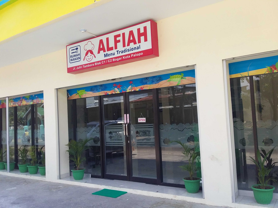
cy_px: 104
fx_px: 249
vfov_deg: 45.4
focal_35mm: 31
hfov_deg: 58.4
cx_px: 139
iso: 40
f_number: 2.2
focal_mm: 3.3
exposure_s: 1/372
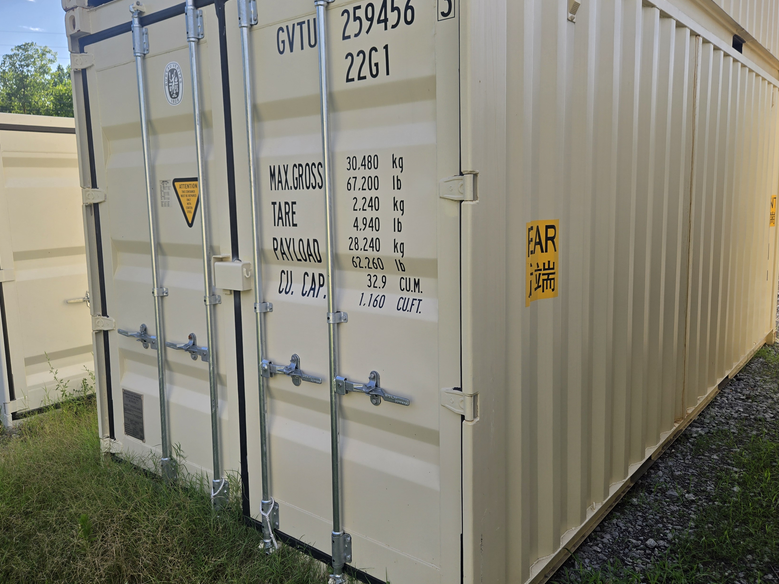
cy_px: 257
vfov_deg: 49.6
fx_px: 630
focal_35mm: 28
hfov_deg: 63.4
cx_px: 392
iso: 25
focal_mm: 5.4
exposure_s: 1/1402
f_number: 1.8
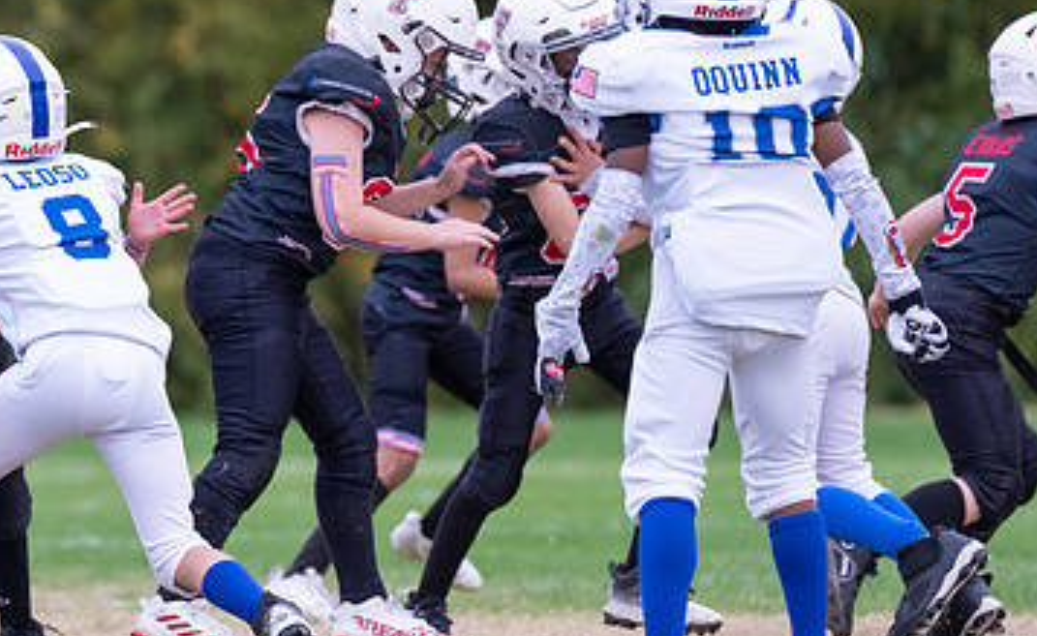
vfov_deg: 2.6
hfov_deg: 4.2
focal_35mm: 499
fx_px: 14030
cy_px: 241
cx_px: -73
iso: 2000
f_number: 2.8
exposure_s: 1/1250
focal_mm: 200
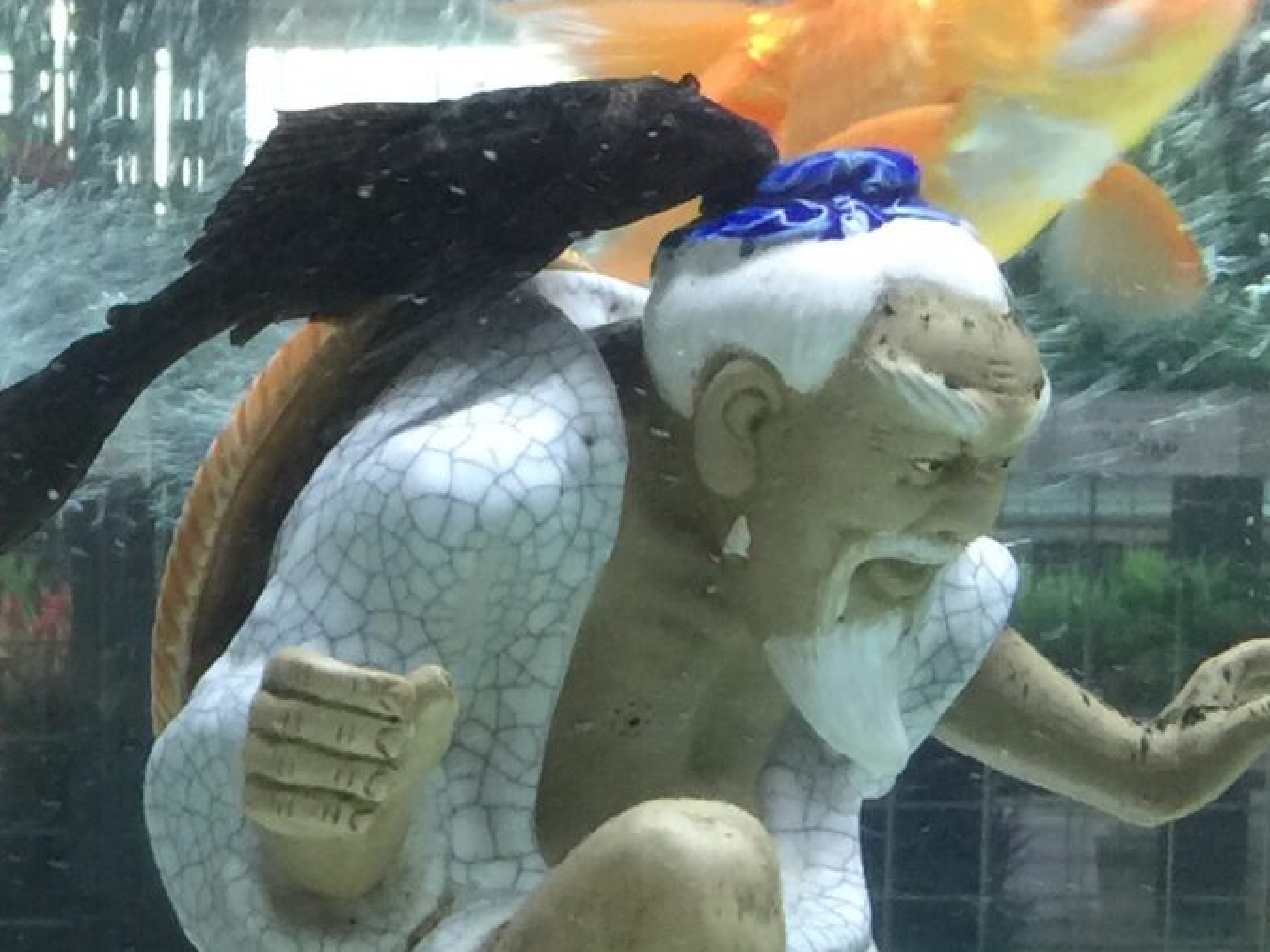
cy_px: 849
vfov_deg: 13.3
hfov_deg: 17.5
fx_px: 4035
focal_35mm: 110
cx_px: -13
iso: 80
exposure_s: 1/17
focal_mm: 4.15
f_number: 2.2
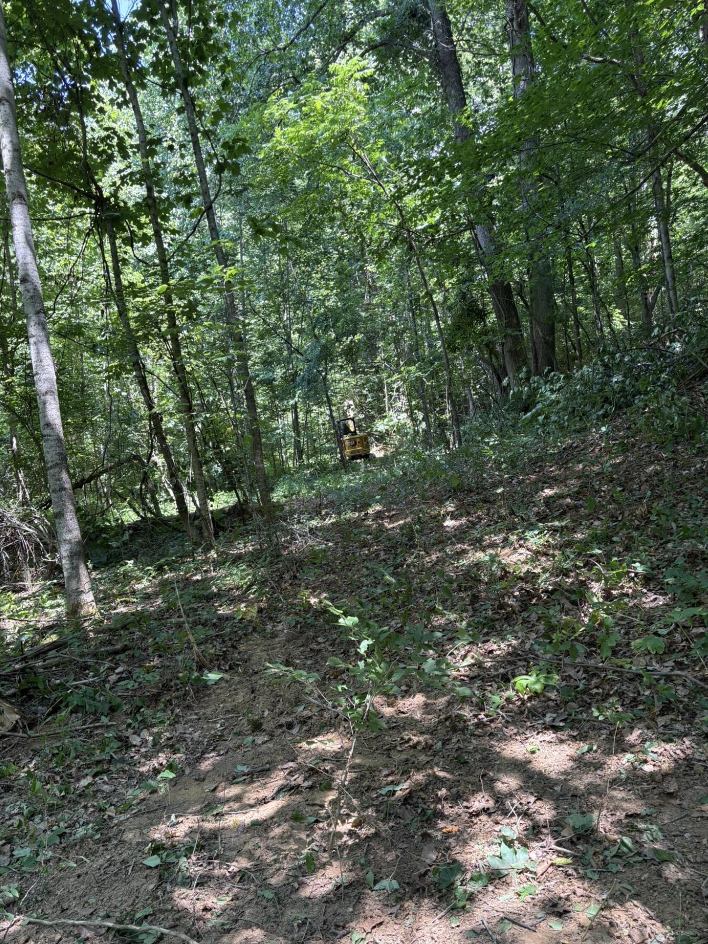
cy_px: 520
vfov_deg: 61.5
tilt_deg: -3.2
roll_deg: +5.0
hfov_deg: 48.2
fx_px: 791
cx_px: 370
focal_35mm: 29
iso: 50
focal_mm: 5.96
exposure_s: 1/122
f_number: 1.6
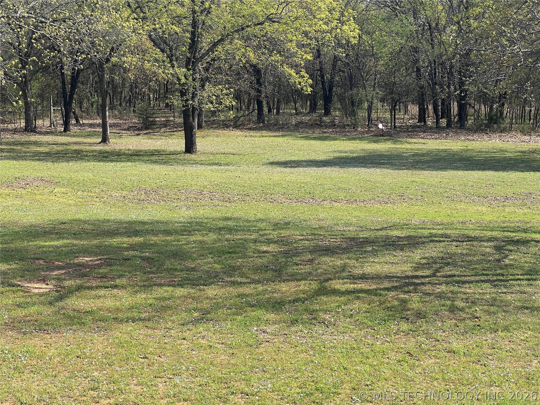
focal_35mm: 77
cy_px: 202
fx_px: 1201
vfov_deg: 19.1
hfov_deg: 25.3
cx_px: 270
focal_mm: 9
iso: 32
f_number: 2.8
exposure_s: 1/304
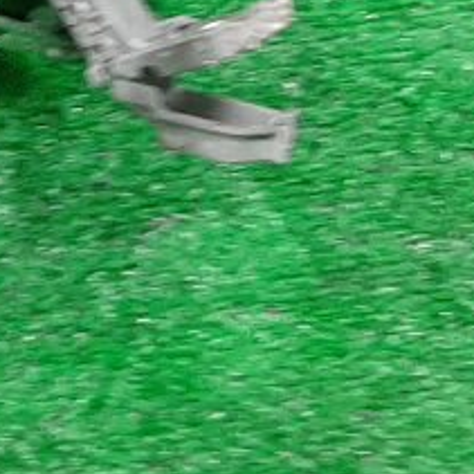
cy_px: -245
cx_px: -355
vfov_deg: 10.7
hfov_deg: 10.5
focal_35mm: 157
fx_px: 2432
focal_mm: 3.93
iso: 195
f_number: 1.7
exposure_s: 1/50
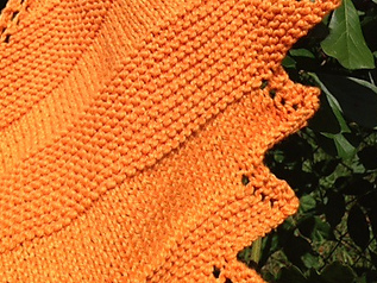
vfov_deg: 27.6
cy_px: 65
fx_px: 567
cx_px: 101
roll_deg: +6.4
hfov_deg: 36.1
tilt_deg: -19.7
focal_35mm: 52
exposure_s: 1/2463
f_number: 2.4
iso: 50
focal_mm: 4.12
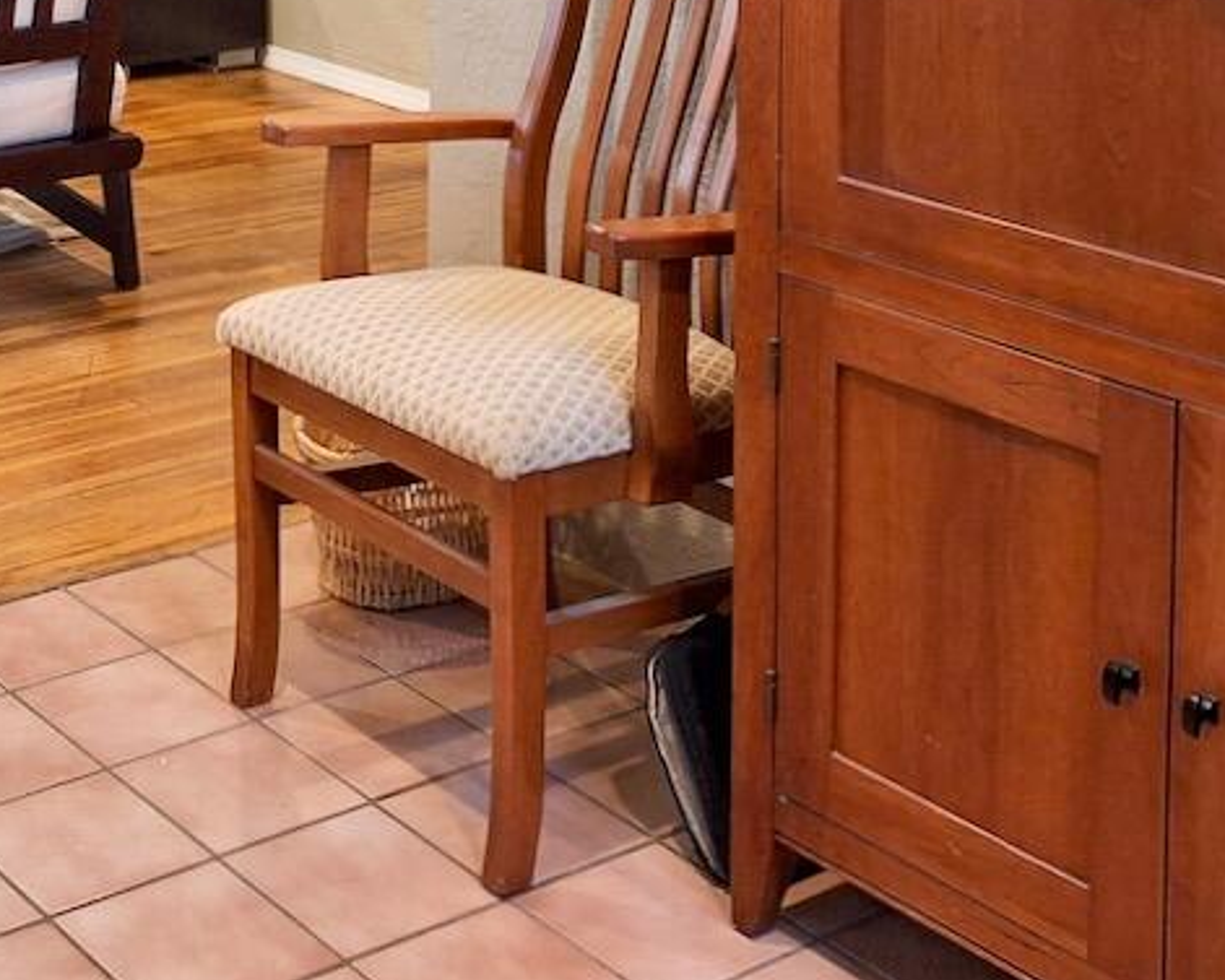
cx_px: -57
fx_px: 2212
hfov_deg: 28.6
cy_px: -247
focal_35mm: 61
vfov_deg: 22.7
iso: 125
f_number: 1.8
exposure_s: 1/40
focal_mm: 5.54
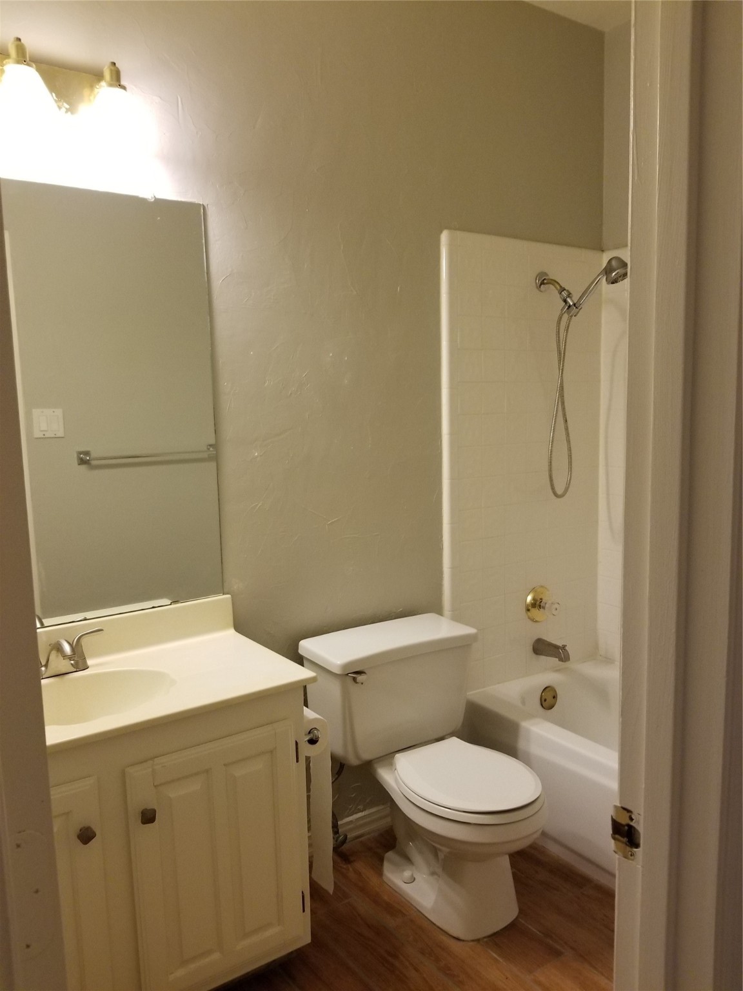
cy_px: 496
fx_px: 744
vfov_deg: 67.3
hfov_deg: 53.1
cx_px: 372
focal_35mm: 26
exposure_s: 1/60
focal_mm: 4.3
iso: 200
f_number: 1.7
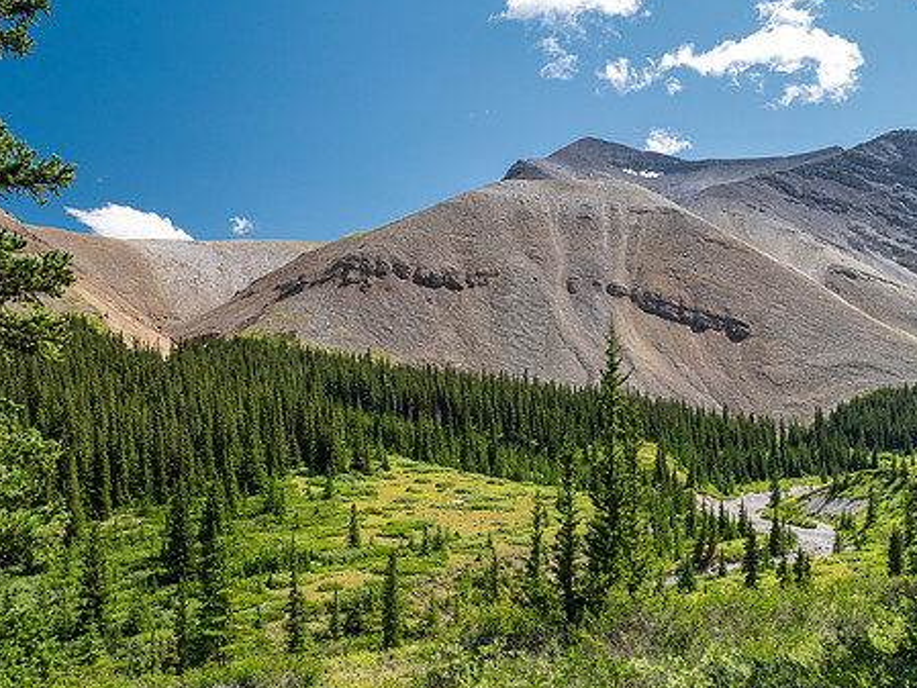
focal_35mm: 31
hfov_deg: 58.2
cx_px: 506
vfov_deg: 45.3
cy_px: 391
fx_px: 821
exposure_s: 1/80
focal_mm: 12
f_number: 8
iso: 200
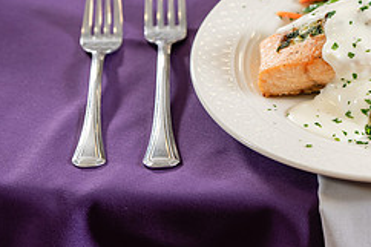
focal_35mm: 293
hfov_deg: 7.0
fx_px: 3017
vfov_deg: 4.7
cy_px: 36
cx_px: 388
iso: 400
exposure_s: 1/160
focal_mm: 122
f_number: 4
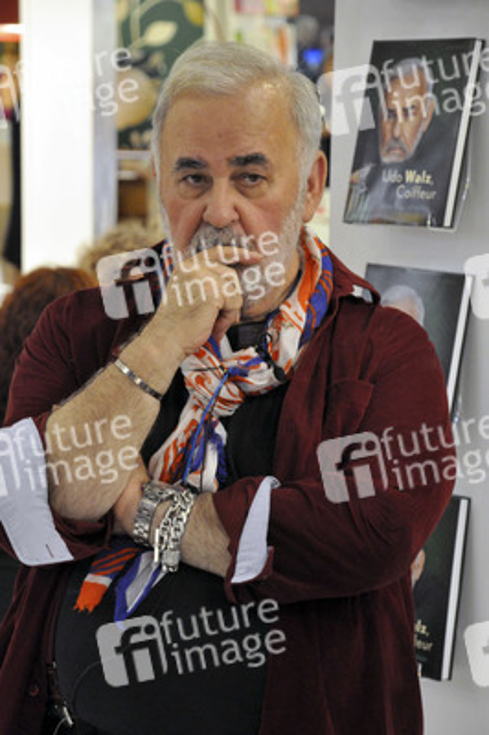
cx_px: 244
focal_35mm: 128
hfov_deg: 10.7
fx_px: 2602
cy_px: 368
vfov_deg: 16.1
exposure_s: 1/60
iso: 2500
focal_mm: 85
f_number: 5.6
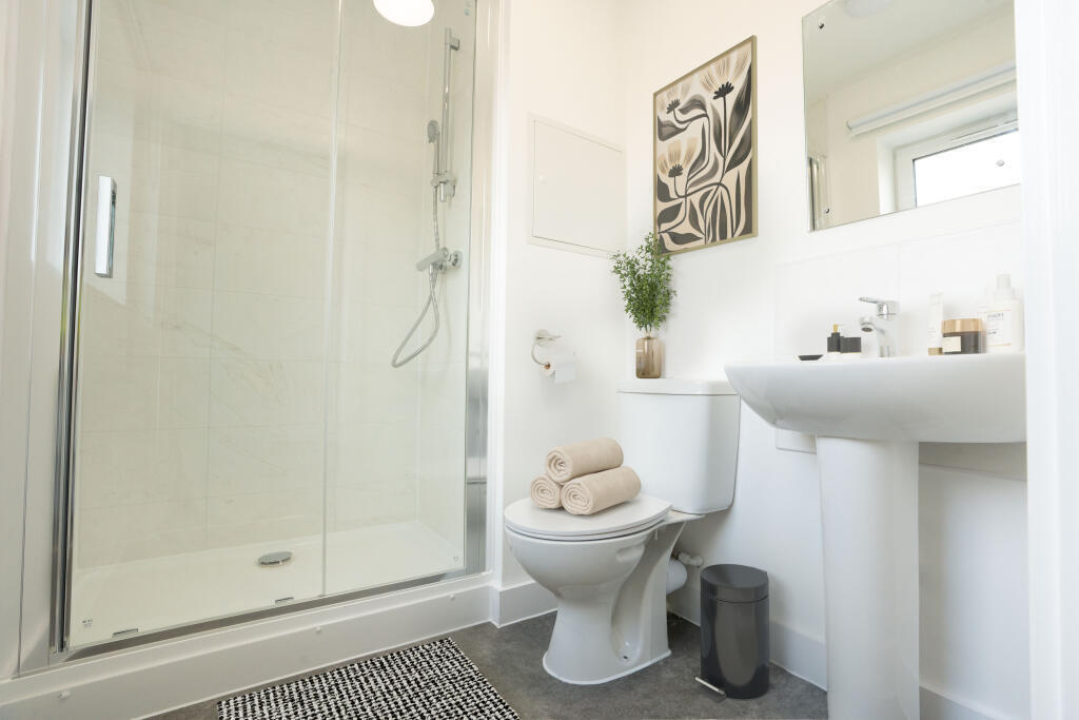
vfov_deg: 73.8
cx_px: 540
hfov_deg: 96.7
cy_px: 360
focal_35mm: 16
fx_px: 480
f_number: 9
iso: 2500
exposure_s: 1/125
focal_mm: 16
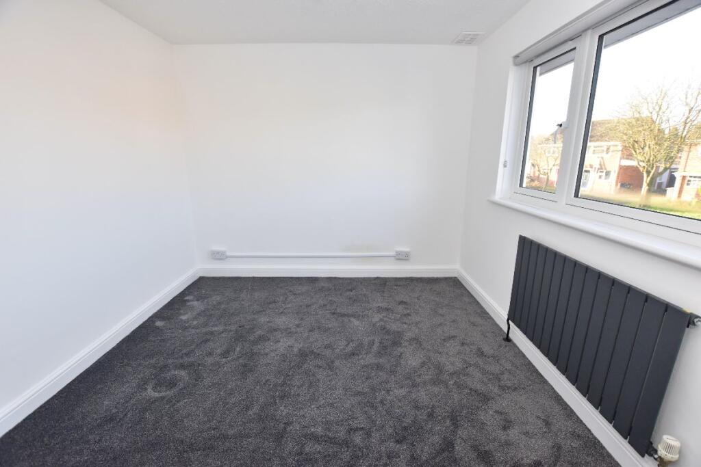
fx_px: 292
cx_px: 350
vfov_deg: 77.3
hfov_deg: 100.4
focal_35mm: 15
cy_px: 234
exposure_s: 1/200
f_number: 5
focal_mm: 10
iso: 560
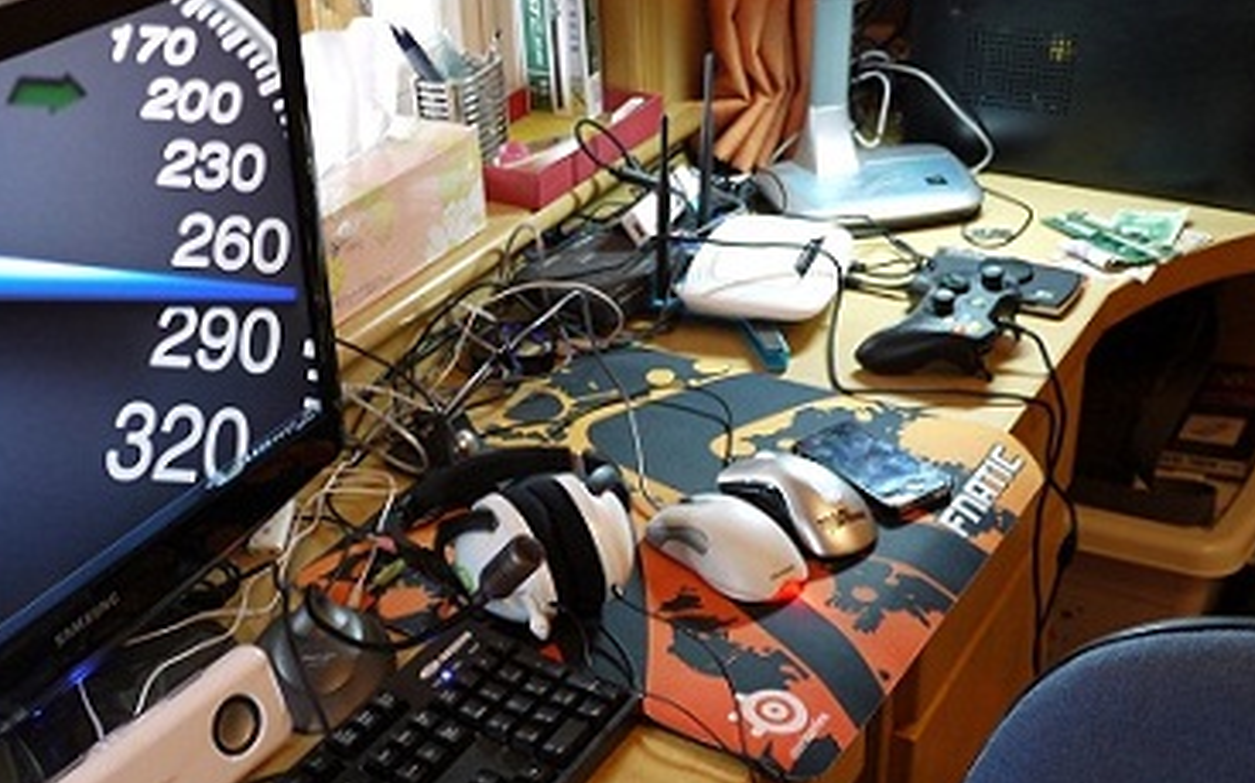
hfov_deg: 44.2
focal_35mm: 45
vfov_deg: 28.3
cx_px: 503
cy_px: 532
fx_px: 1538
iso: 200
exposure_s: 1/15
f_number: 2.5
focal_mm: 14
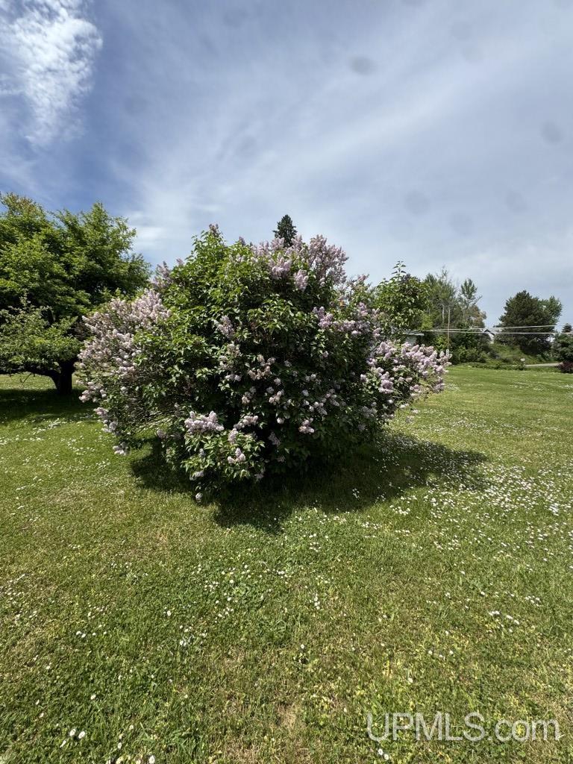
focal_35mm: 14
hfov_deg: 85.7
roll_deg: -0.2
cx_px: 286
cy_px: 382
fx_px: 309
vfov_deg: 102.1
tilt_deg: +0.2
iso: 50
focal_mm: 2.22
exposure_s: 1/1880
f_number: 2.2
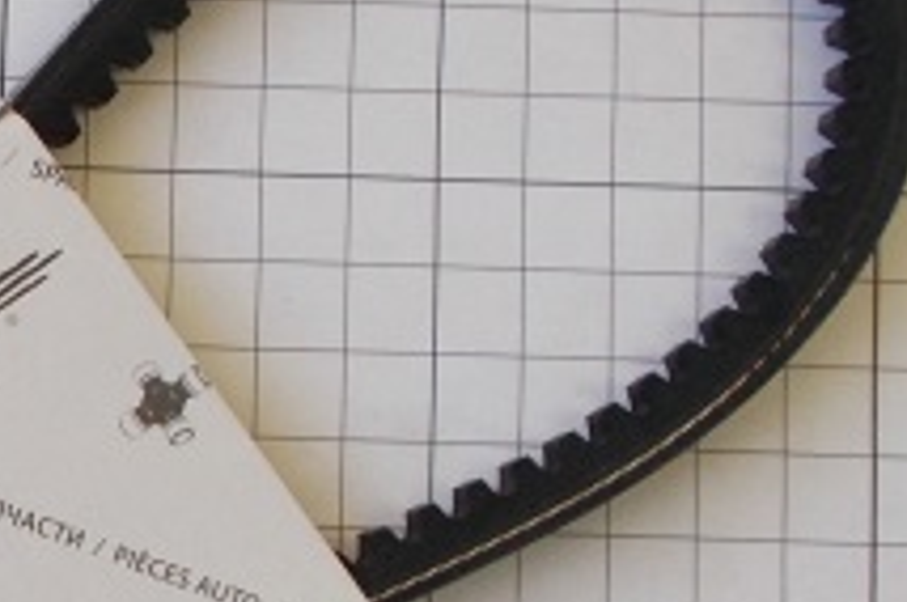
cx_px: -305
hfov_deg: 22.2
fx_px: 2038
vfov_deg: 16.2
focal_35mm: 81
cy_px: 700
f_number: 3.2
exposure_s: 1/60
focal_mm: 4.6
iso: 80
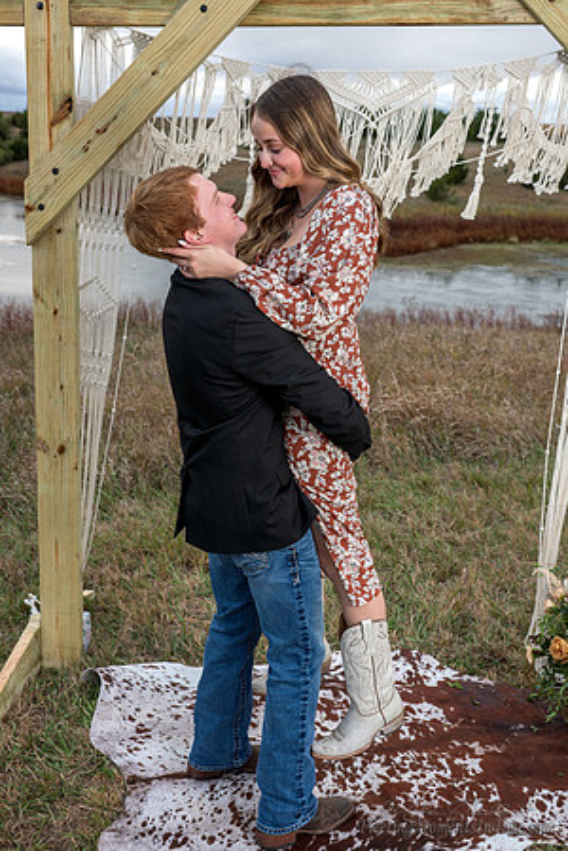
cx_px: 284
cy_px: 426
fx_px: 828
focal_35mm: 35
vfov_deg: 54.4
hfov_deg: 37.9
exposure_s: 1/160
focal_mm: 35
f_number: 5
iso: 250
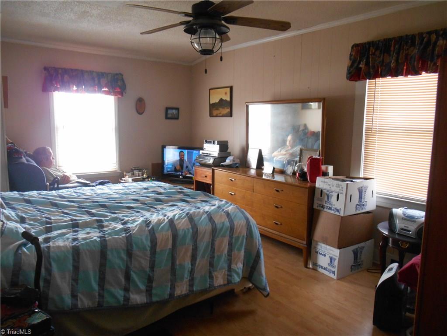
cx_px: 224
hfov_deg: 67.3
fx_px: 336
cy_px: 168
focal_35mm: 26
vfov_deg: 53.1
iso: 400
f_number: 3.4
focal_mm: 4.7
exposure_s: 1/25
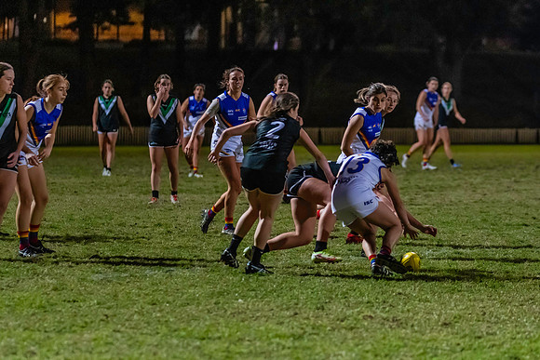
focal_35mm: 199
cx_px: 382
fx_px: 2984
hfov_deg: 10.3
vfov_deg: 6.9
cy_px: 199
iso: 10000
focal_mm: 140
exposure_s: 1/1250
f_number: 2.8
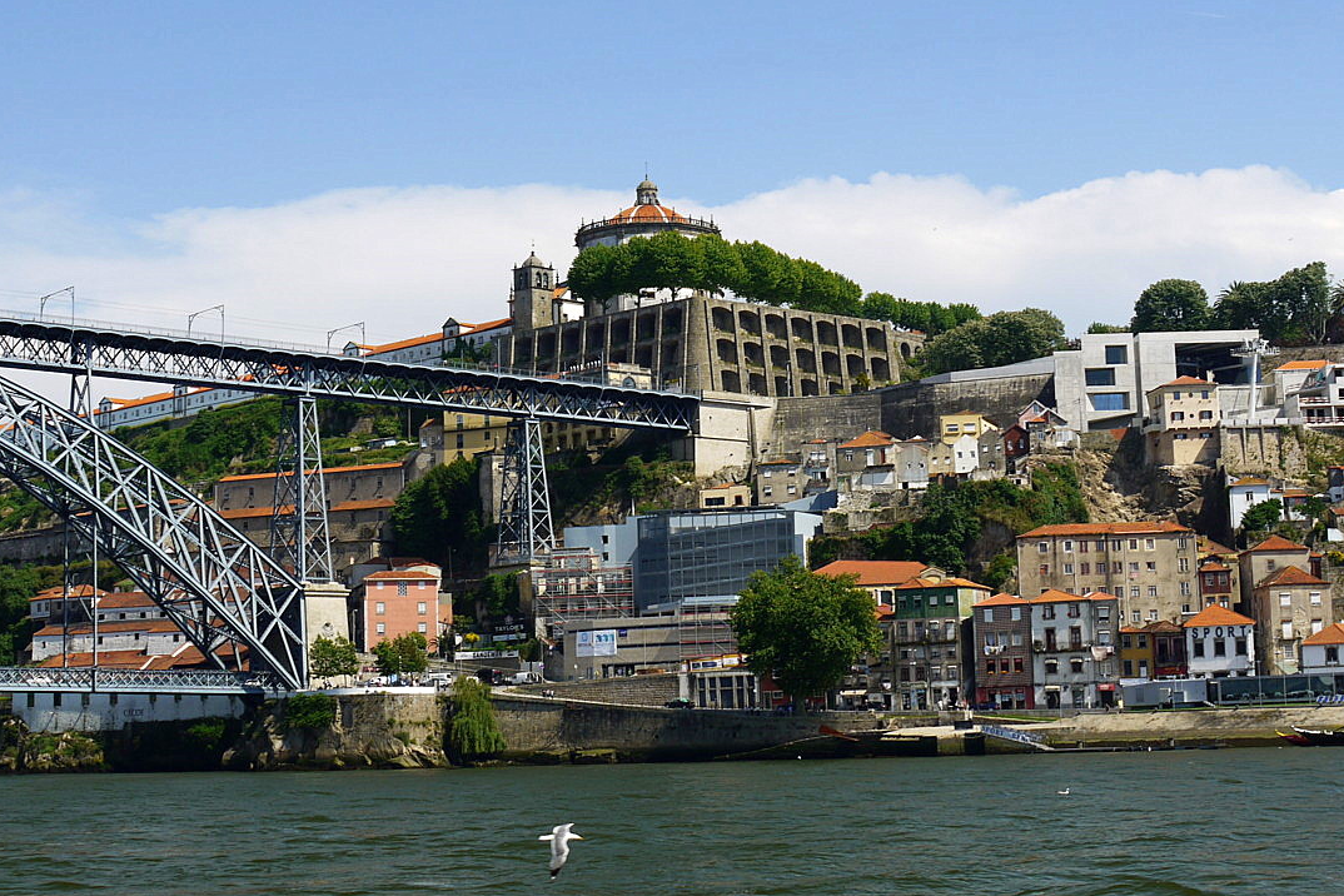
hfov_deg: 32.4
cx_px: 695
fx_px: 2314
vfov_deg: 21.9
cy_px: 419
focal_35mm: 62
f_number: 8
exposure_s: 1/160
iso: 100
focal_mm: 25
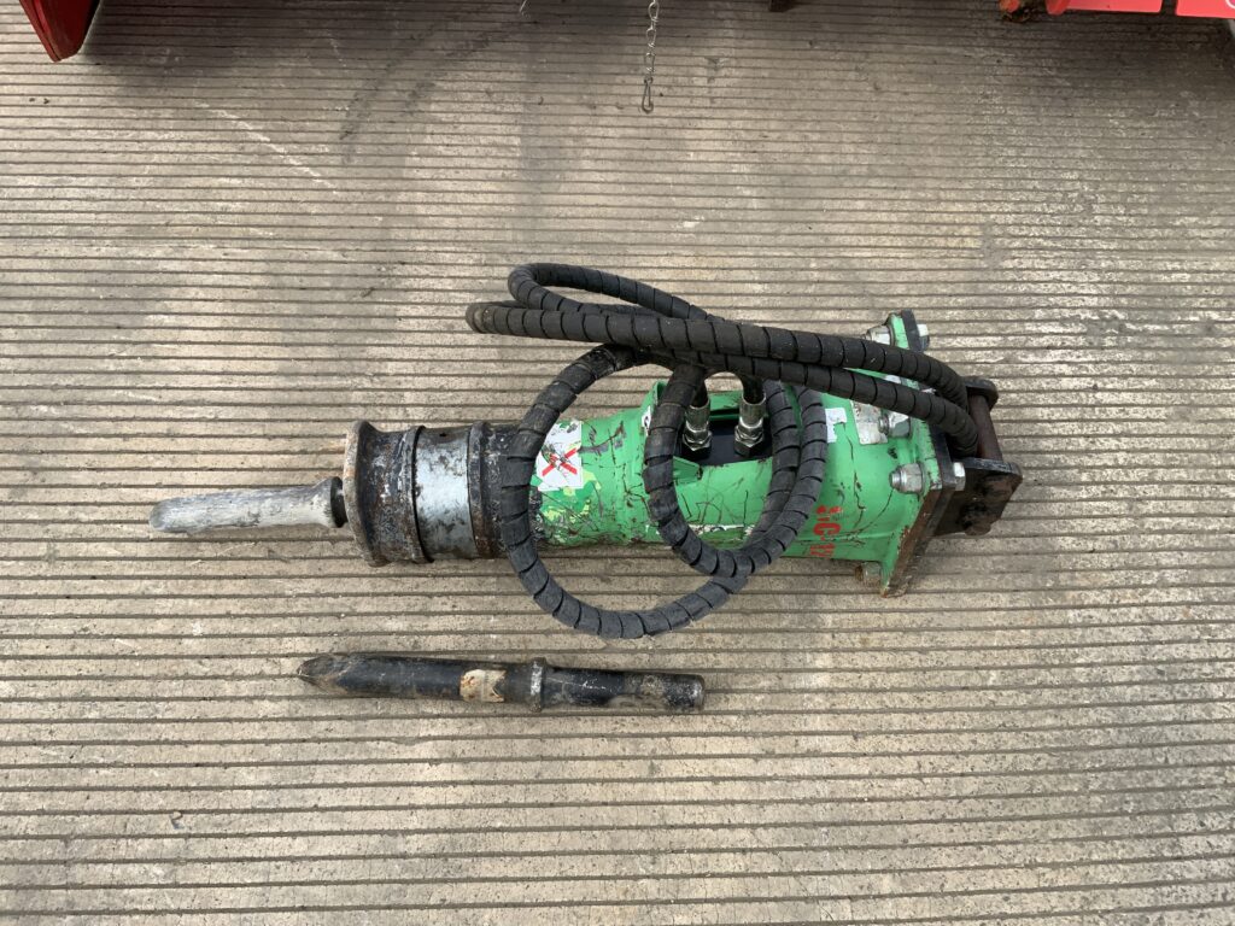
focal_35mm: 29
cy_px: 463
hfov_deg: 61.7
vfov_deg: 48.2
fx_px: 1035
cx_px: 618
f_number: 1.8
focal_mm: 3
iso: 16
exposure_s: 1/1144
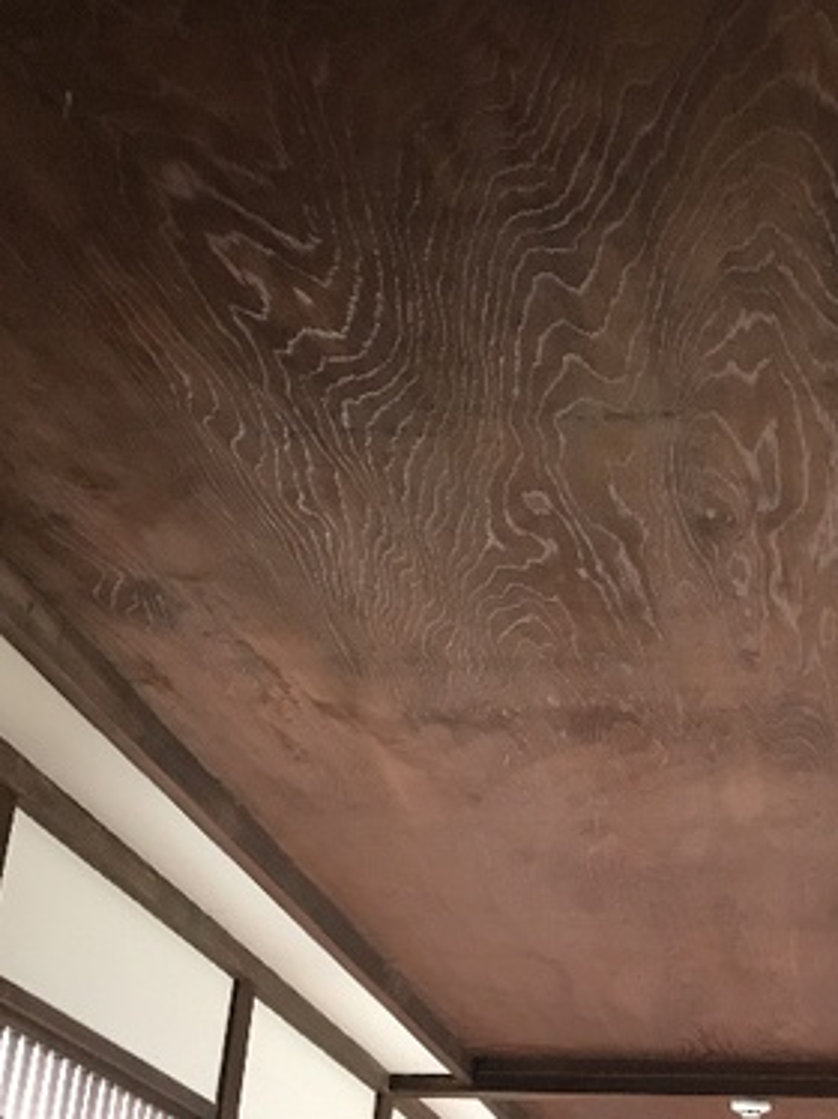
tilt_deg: +26.6
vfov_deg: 34.4
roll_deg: -2.6
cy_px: 585
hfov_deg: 25.7
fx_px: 1810
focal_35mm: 56
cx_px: 646
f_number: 1.8
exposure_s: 1/15
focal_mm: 3.99
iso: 80
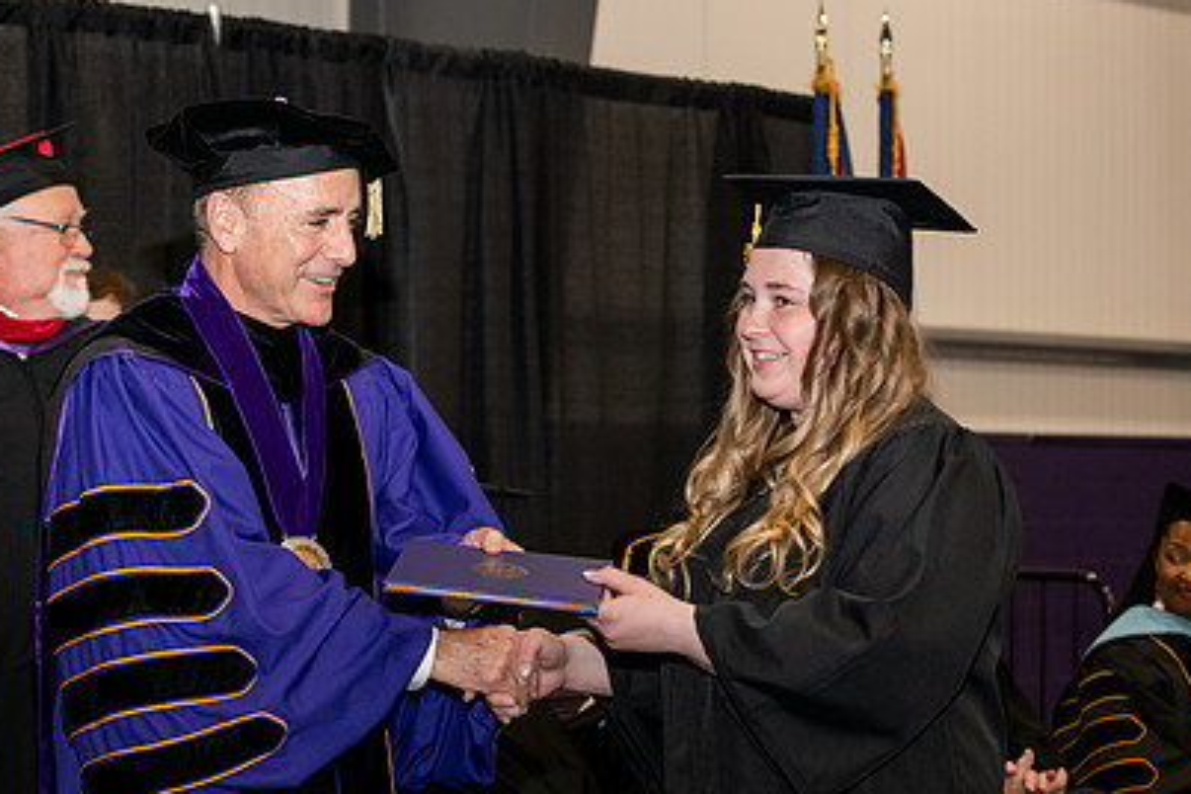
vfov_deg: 13.5
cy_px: 514
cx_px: 530
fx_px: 3341
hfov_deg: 20.2
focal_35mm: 101
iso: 2000
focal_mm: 70
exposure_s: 1/200
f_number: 5.6
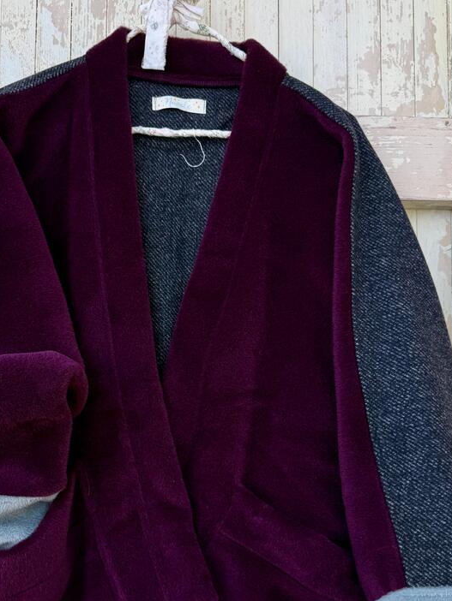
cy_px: 362
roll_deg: -0.4
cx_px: 178
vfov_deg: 45.5
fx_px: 713
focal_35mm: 41
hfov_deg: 35.0
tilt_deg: -2.4
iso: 80
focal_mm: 6.76
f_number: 1.78
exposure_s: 1/445
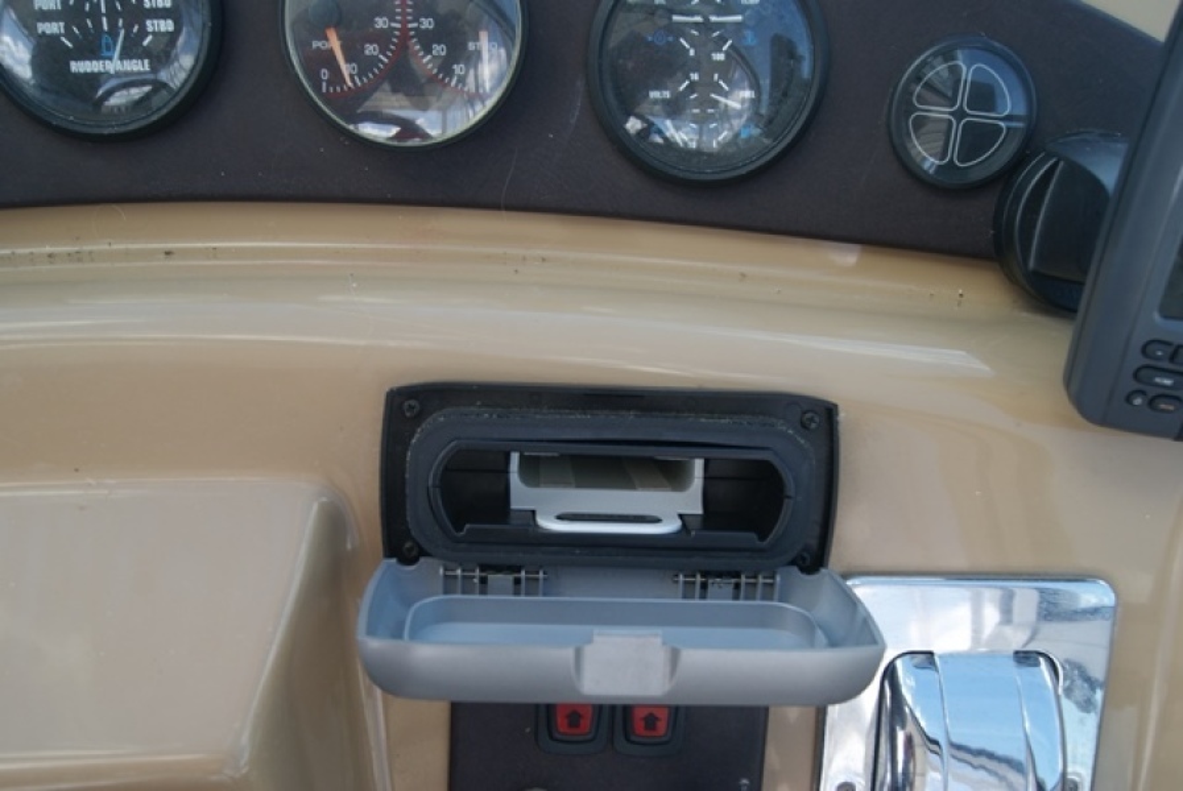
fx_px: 1085
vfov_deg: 40.1
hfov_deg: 57.2
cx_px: 592
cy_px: 396
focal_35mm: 33
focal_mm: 22
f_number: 7.1
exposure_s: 1/60
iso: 100
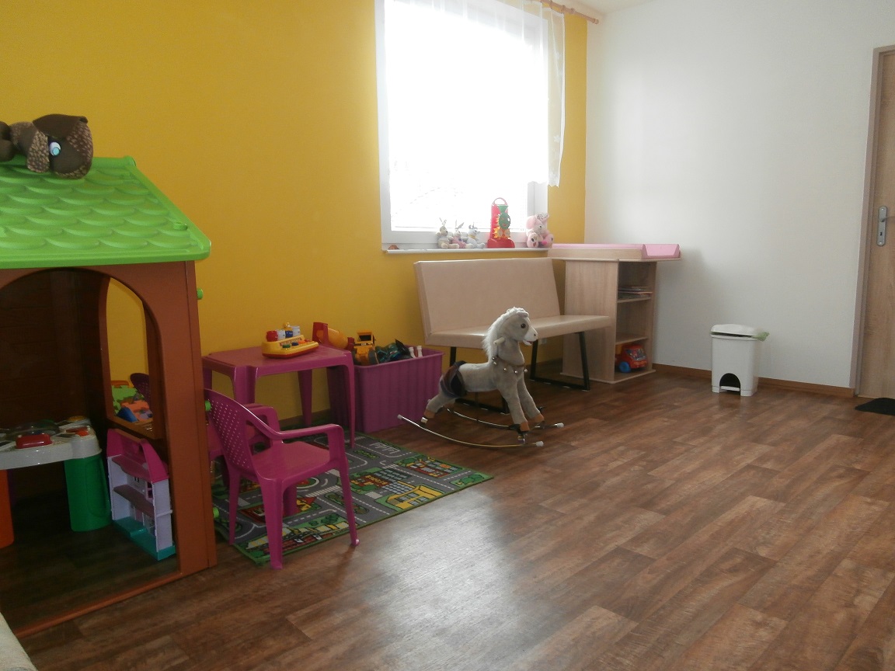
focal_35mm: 24
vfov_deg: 56.8
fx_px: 621
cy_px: 336
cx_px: 448
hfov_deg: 71.6
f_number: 3
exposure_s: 1/30
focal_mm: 4.2
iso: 200
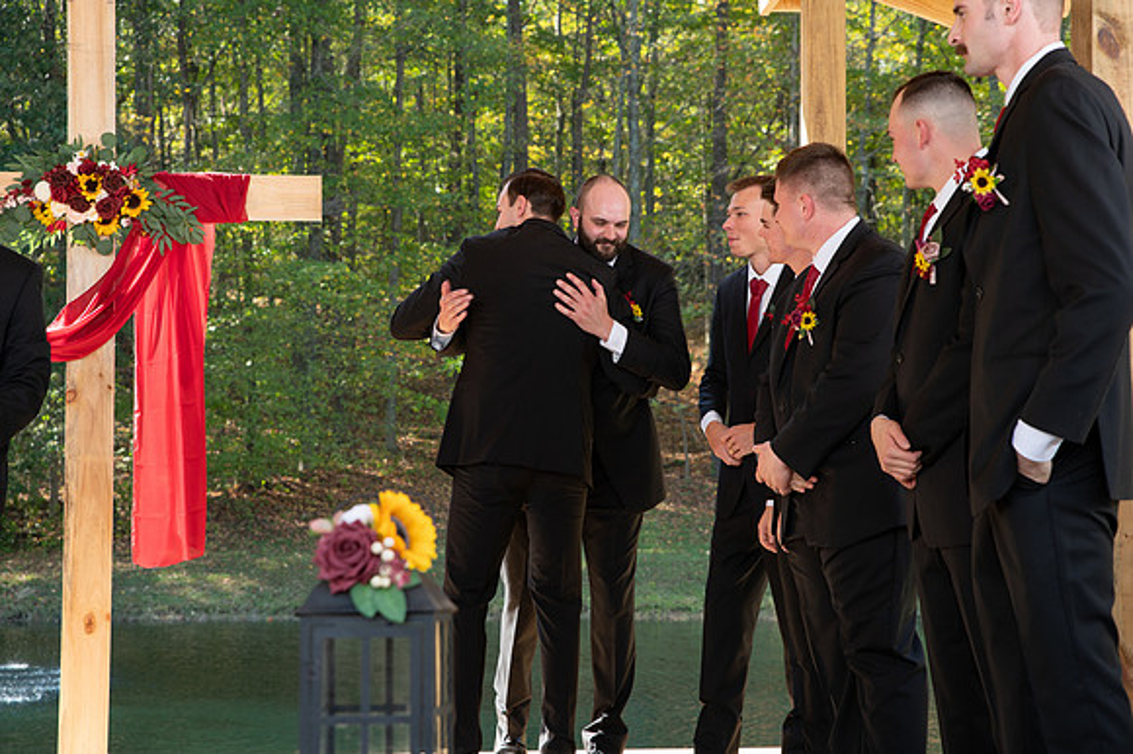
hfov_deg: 29.7
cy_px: 377
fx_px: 2137
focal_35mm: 68
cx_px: 566
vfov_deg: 20.0
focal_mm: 66
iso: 320
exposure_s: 1/200
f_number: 5.6
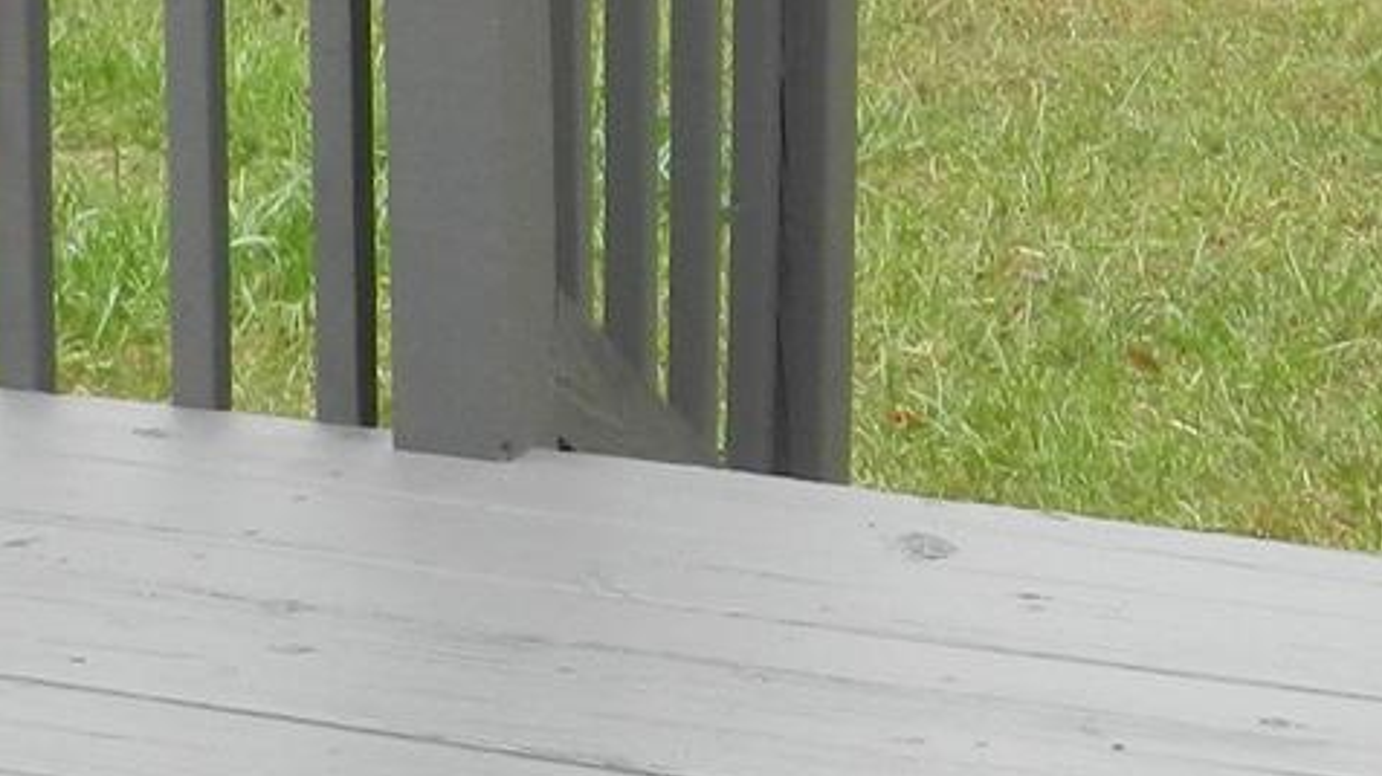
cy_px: -747
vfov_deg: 8.8
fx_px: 4799
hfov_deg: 16.4
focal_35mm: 131
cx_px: 577
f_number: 3.6
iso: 160
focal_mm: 5
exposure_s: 1/250
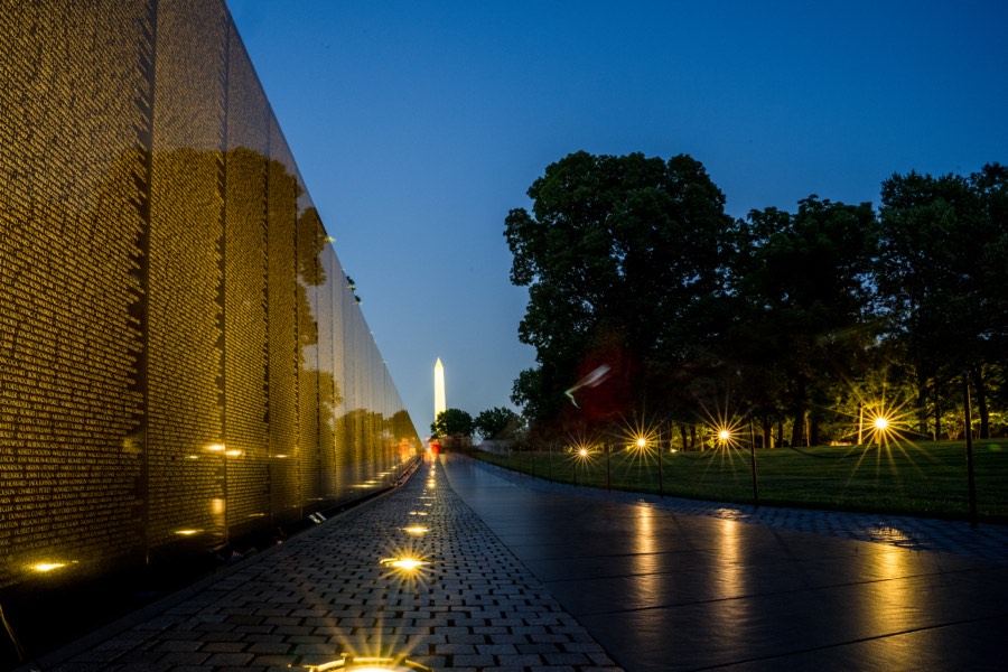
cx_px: 504
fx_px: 672
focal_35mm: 24
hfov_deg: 73.7
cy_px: 336
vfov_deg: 53.1
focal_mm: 24
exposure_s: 25
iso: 800
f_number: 18
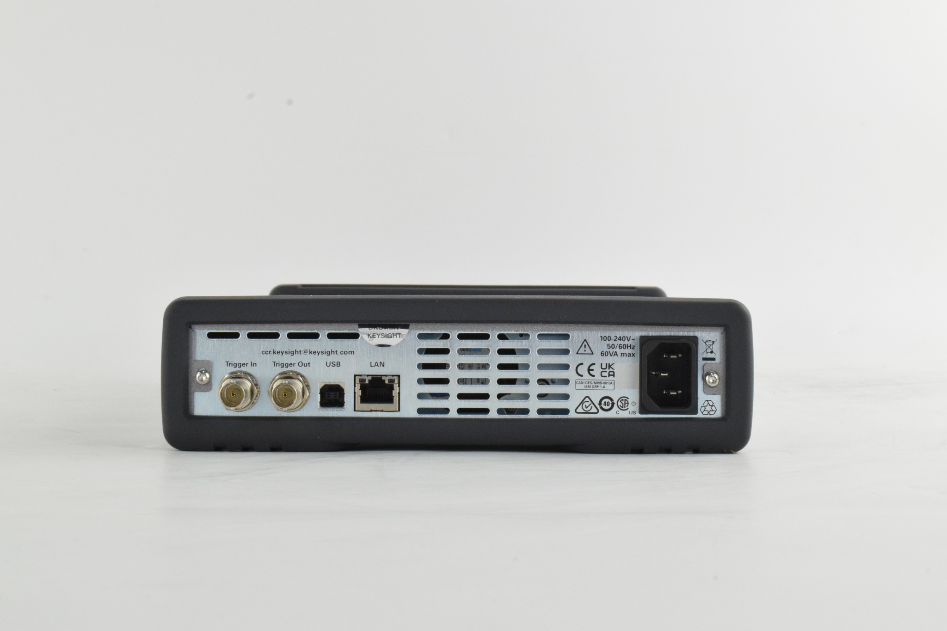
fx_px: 2170
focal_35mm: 82
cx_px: 474
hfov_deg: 24.6
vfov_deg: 16.6
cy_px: 316
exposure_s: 1/30
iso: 1600
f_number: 22
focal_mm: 55
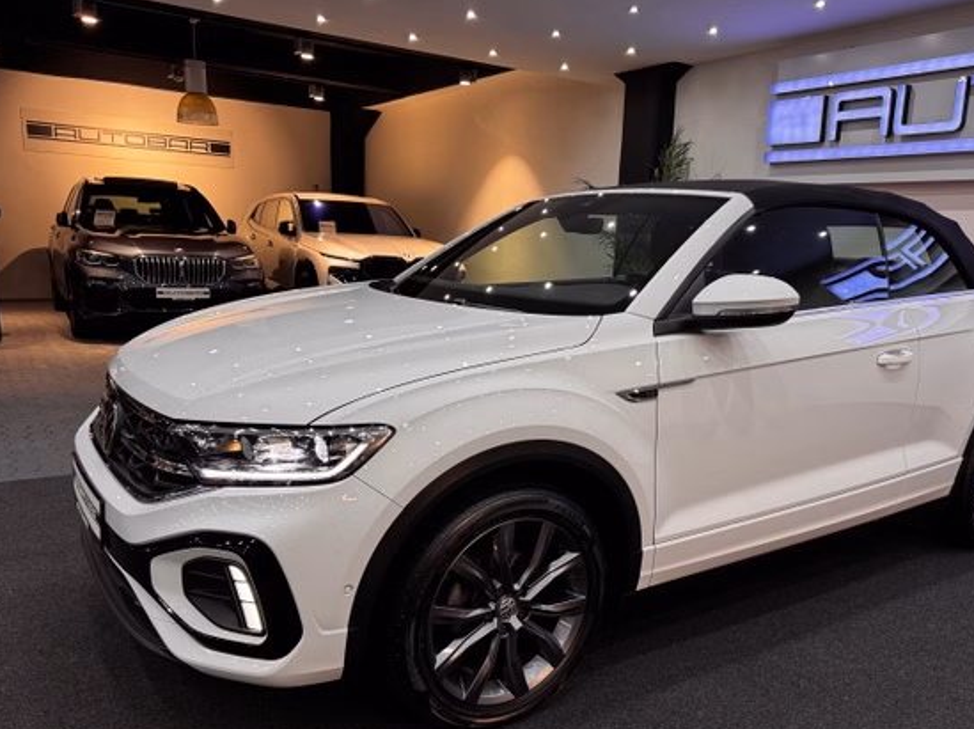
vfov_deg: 49.6
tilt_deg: -12.4
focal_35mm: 28
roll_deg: -2.5
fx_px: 787
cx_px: 529
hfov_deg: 63.4
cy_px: 412
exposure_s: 1/100
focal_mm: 6.86
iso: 160
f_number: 1.78
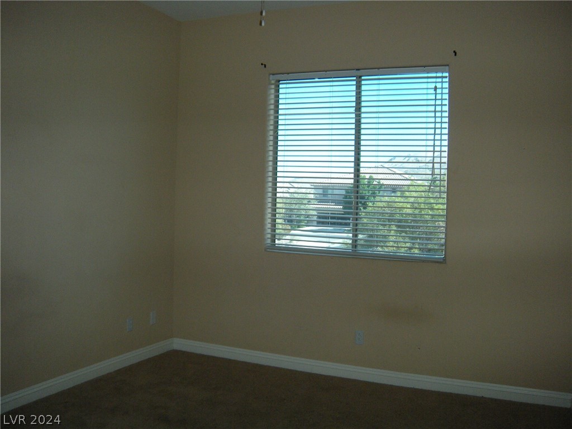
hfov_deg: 52.6
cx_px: 286
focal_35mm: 35
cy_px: 214
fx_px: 578
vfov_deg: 40.7
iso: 194
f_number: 3.8
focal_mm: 5.9
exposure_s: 1/55.7
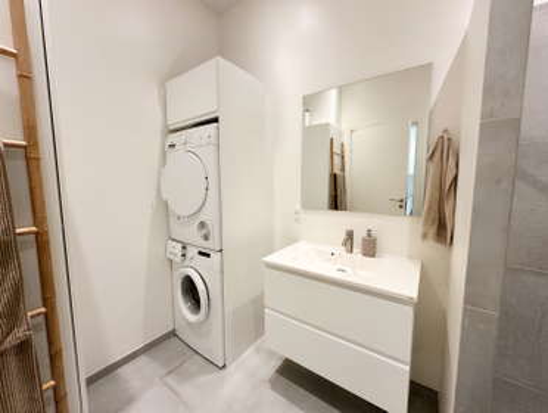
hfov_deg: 102.0
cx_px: 274
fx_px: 222
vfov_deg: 85.8
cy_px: 206
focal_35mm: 14
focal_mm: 2.22
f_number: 2.2
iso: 160
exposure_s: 1/50
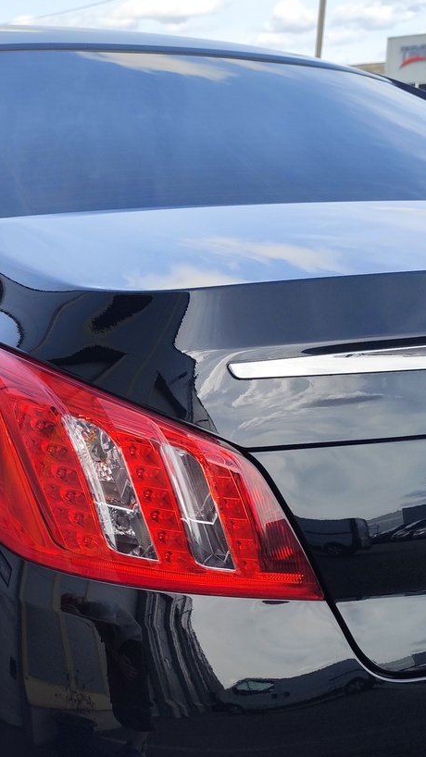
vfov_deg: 41.6
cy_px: 493
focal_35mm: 49
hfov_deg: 23.9
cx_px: 61
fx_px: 984
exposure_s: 1/594
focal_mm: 6.14
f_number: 1.65
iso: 50
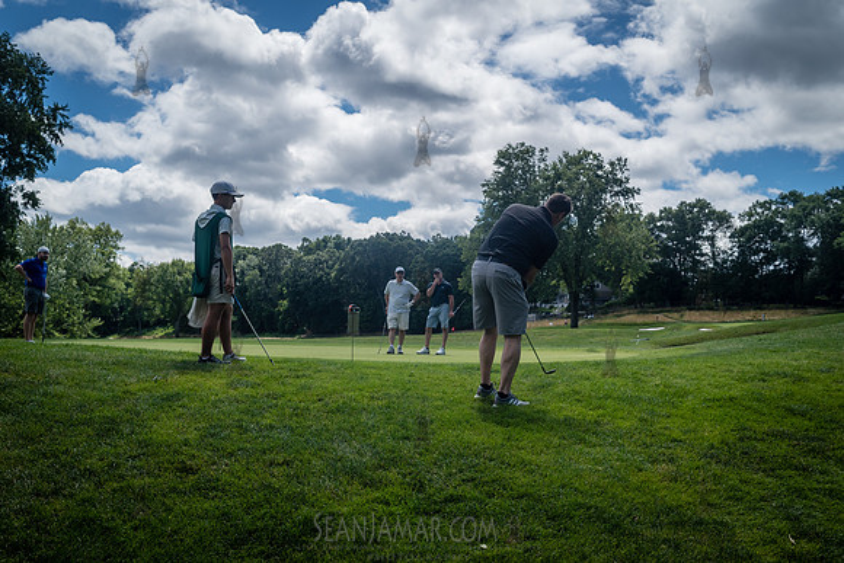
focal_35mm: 35
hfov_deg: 54.4
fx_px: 821
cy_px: 282
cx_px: 422
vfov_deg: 37.9
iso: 200
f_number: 5.6
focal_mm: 35
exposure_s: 1/2000
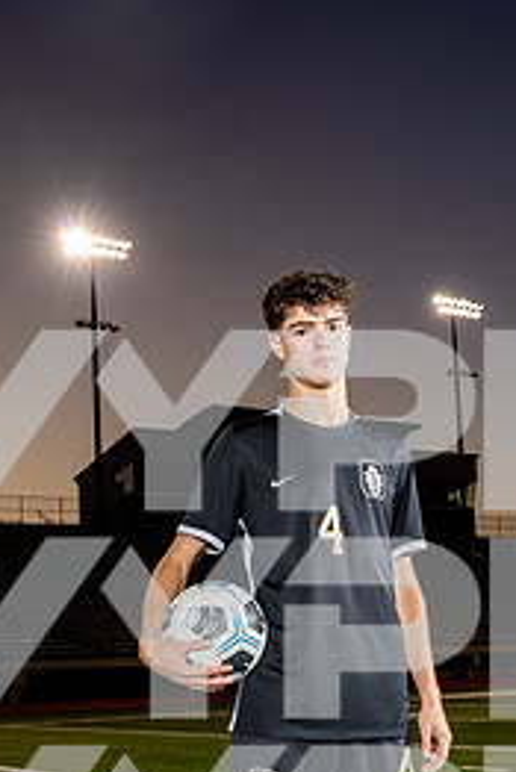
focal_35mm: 55
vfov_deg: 35.0
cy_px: 631
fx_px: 1181
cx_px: 251
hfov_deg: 24.6
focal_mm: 32
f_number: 8
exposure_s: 1/250
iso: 800
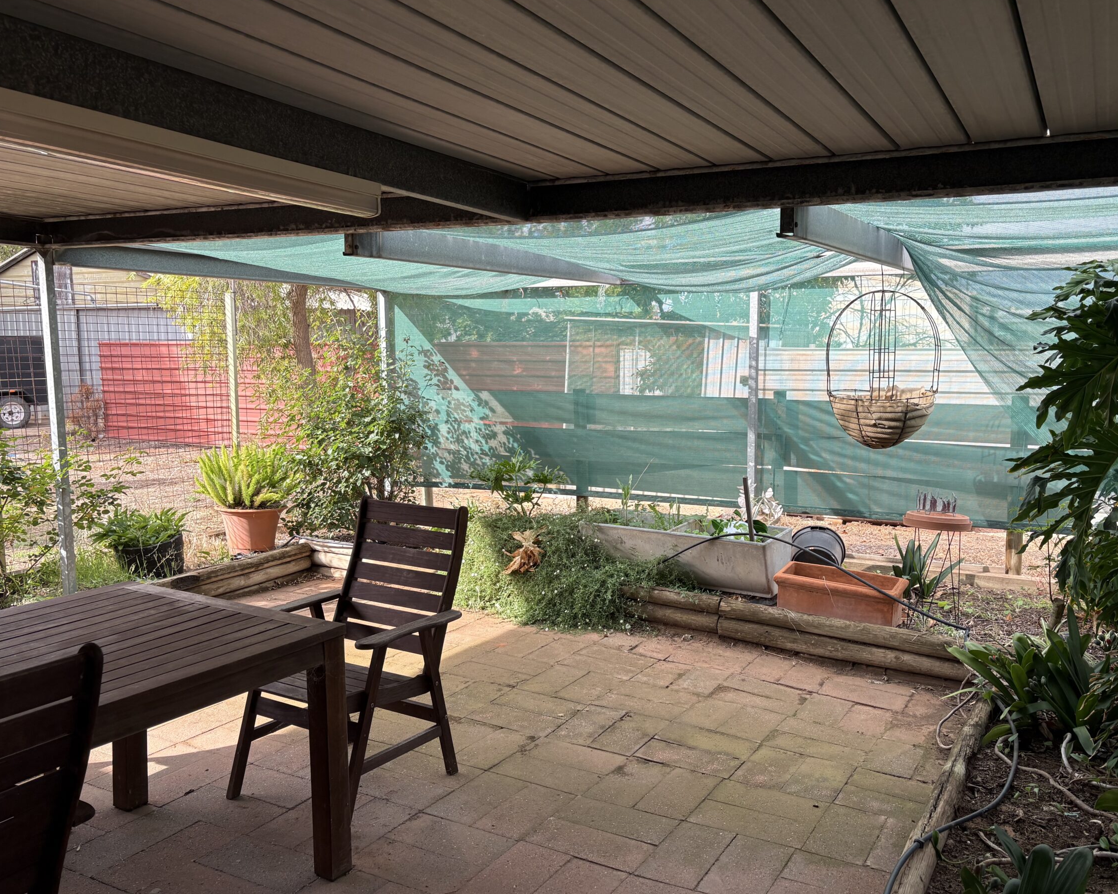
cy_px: 456
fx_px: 960
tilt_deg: -7.0
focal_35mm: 29
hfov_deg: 60.4
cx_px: 589
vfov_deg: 50.0
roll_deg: +1.5
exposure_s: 1/485
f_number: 1.6
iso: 50
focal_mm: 5.96
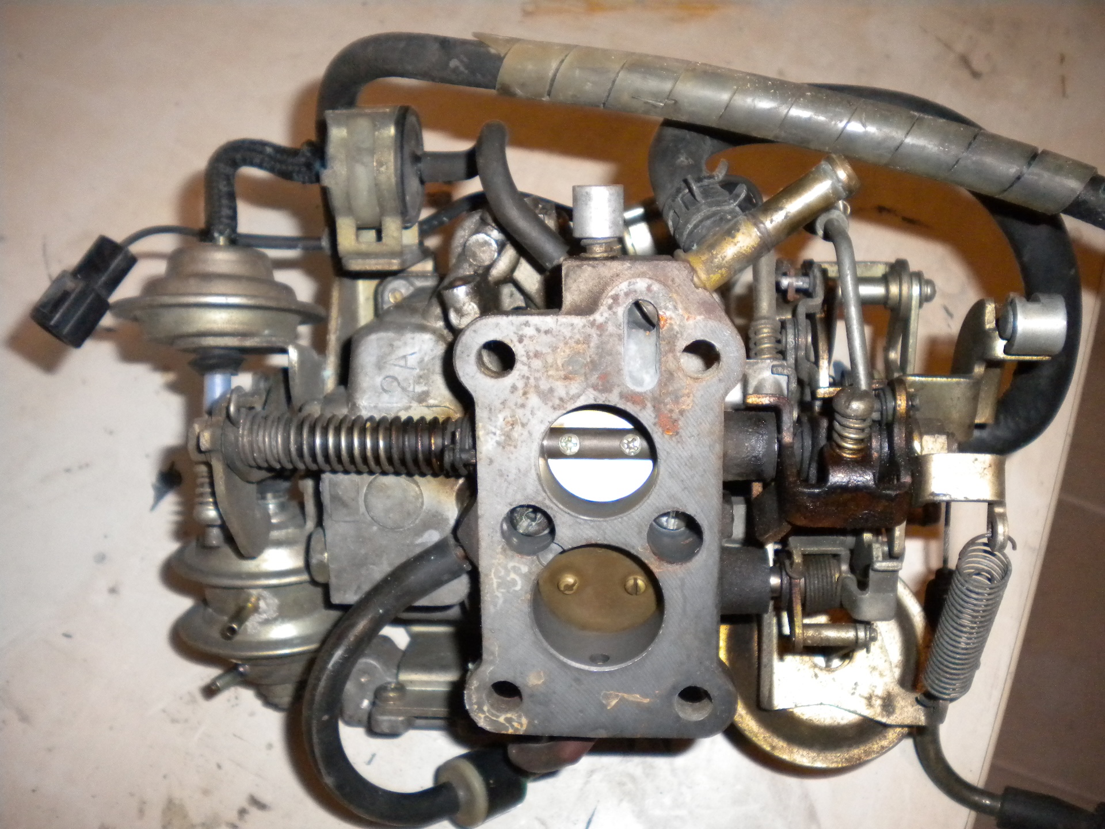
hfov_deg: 52.6
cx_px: 552
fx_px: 1117
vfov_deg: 40.7
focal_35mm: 35
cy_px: 414
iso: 400
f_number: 3.1
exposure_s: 1/30
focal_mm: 6.3
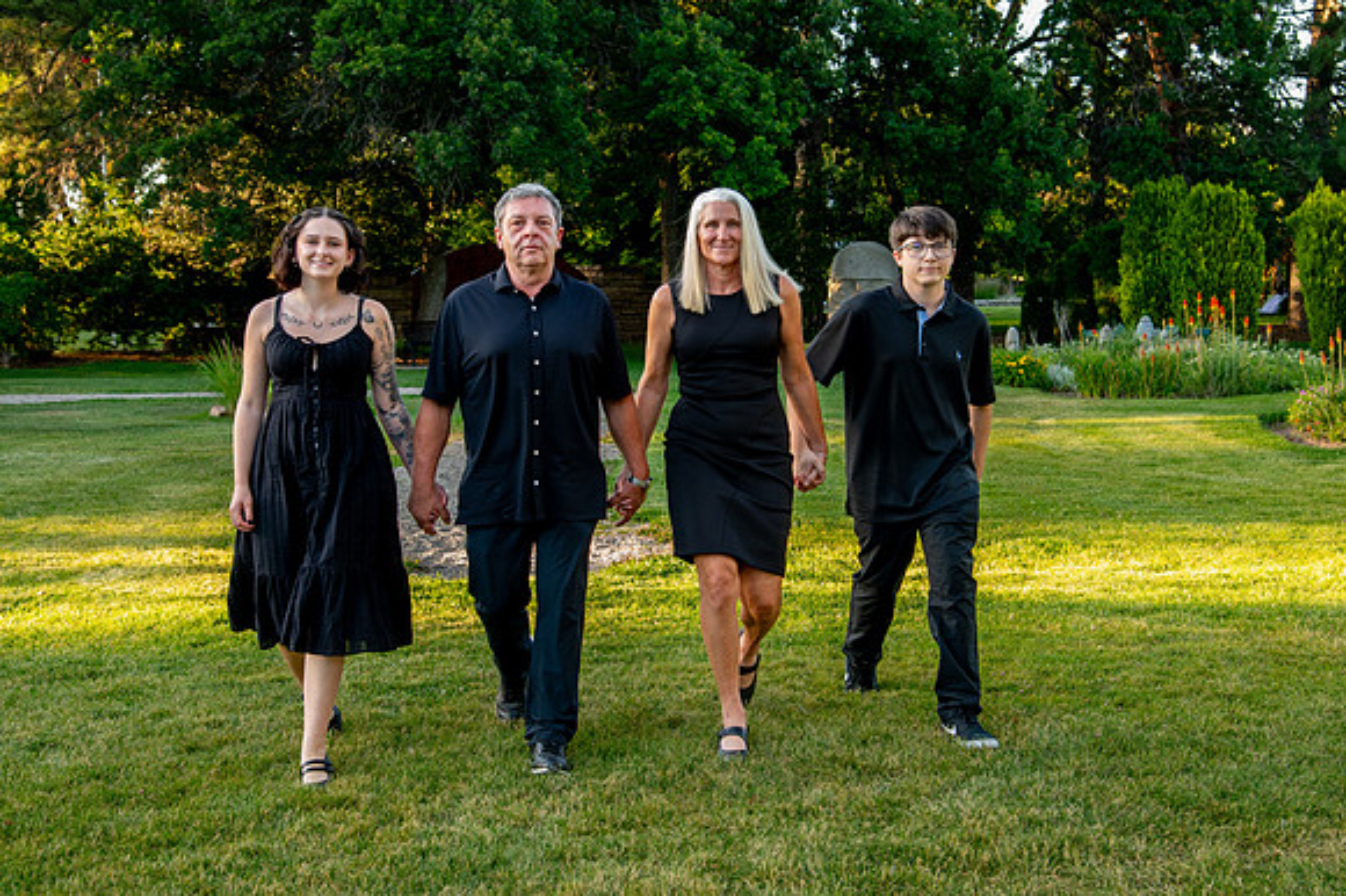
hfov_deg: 35.8
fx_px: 2079
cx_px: 742
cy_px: 389
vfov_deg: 24.3
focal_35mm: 56
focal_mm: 48
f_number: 5.6
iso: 1000
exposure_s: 1/160
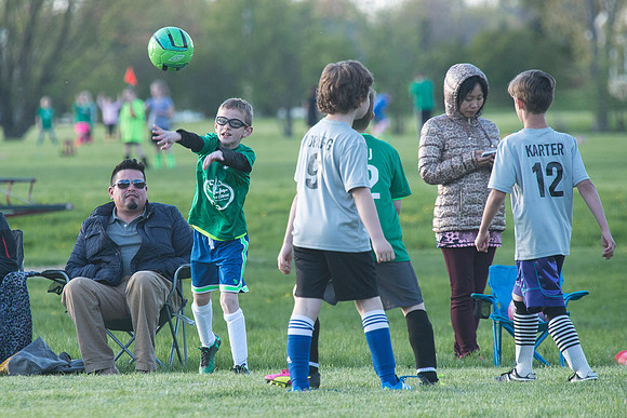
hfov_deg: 3.6
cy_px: 236
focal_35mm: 571
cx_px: 259
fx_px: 9952
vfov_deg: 2.4
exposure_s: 1/640
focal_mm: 400
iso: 1600
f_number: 7.1
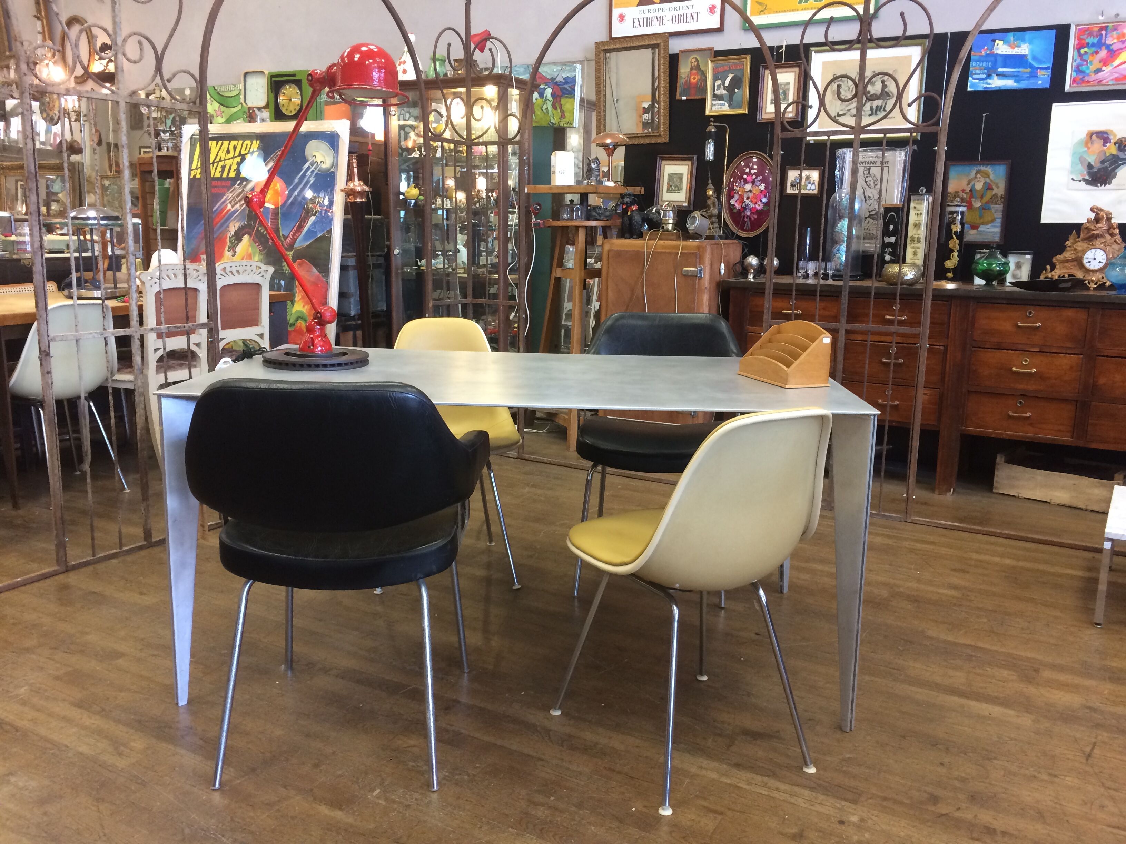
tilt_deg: -13.5
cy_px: 422
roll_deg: -0.7
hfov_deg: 61.7
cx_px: 563
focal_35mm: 29
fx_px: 943
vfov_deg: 48.2
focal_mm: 4.15
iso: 160
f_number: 2.2
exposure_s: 1/33
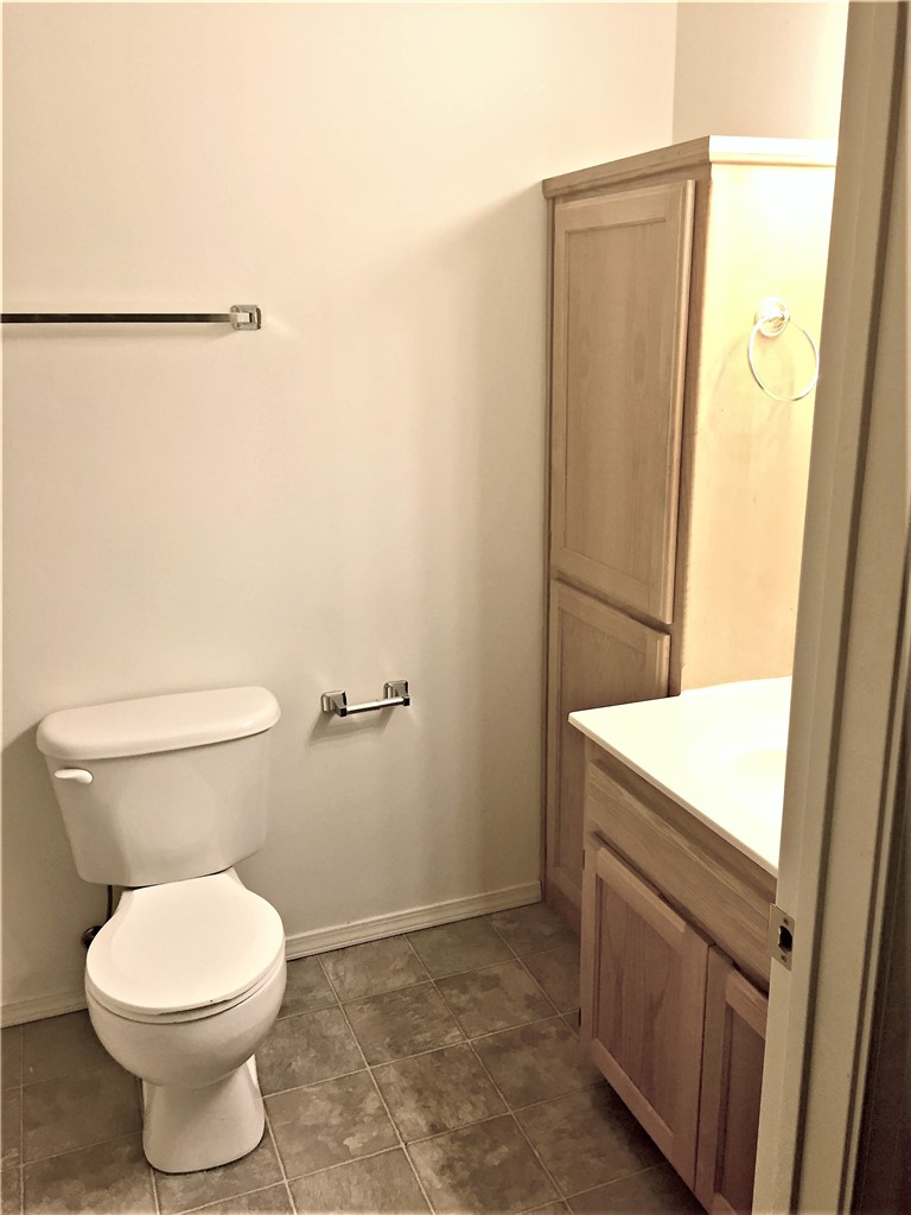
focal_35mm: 29
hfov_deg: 48.2
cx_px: 456
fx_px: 1018
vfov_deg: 61.7
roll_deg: +0.3
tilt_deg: -15.5
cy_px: 608
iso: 64
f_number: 2.2
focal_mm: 4.15
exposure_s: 1/30
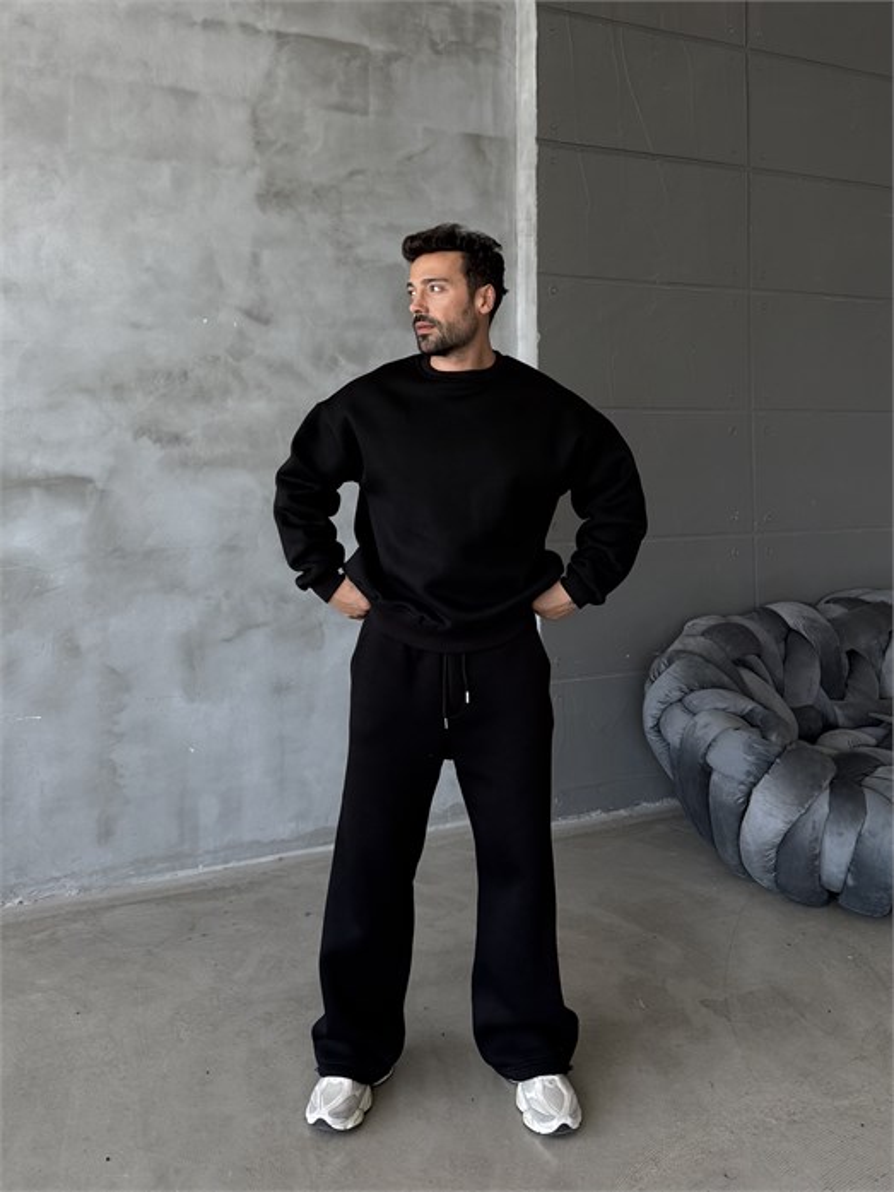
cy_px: 596
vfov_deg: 71.6
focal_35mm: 24
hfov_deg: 56.8
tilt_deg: -0.6
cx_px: 447
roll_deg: +0.1
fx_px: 826
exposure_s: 1/121
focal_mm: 6.76
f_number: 1.78
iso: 160
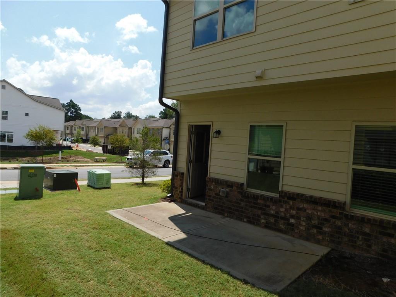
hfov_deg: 73.9
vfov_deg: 58.9
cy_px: 148
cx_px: 198
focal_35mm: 23
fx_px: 263
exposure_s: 1/640
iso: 125
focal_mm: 4
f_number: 6
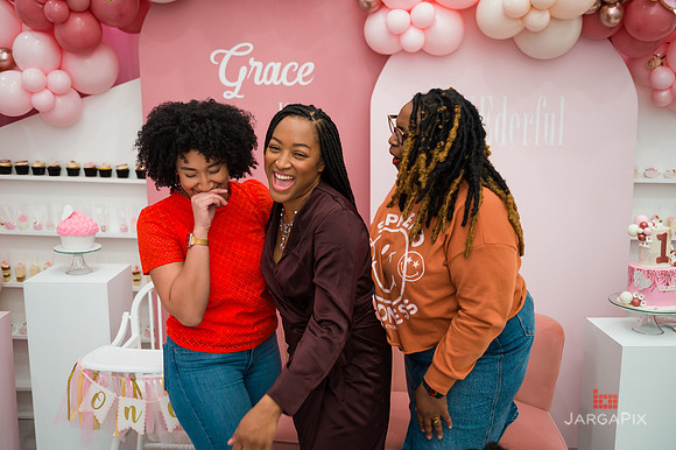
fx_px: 676
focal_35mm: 36
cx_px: 338
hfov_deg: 53.2
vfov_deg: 36.8
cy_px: 225
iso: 800
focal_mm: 36
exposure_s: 1/200
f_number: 3.2
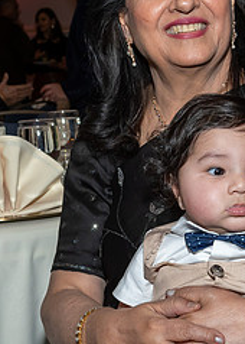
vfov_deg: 15.5
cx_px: 135
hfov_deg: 11.1
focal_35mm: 129
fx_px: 1257
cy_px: 187
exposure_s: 1/250
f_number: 6.3
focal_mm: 30
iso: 500
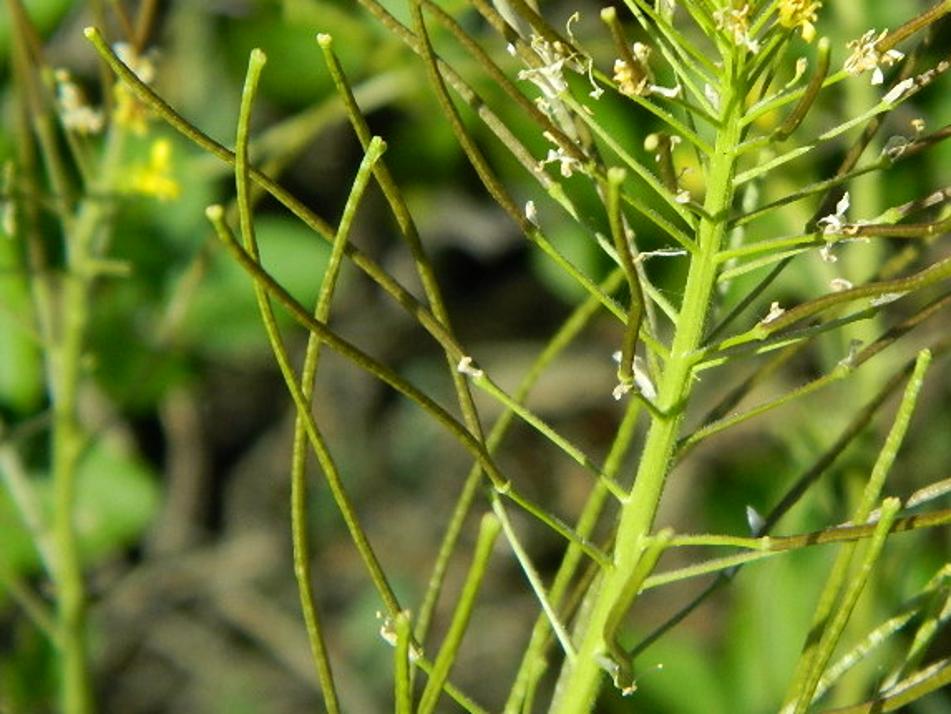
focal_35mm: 184
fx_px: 5056
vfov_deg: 8.1
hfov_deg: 10.7
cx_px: 637
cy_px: 196
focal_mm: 18.6
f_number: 4.5
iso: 140
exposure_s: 1/500
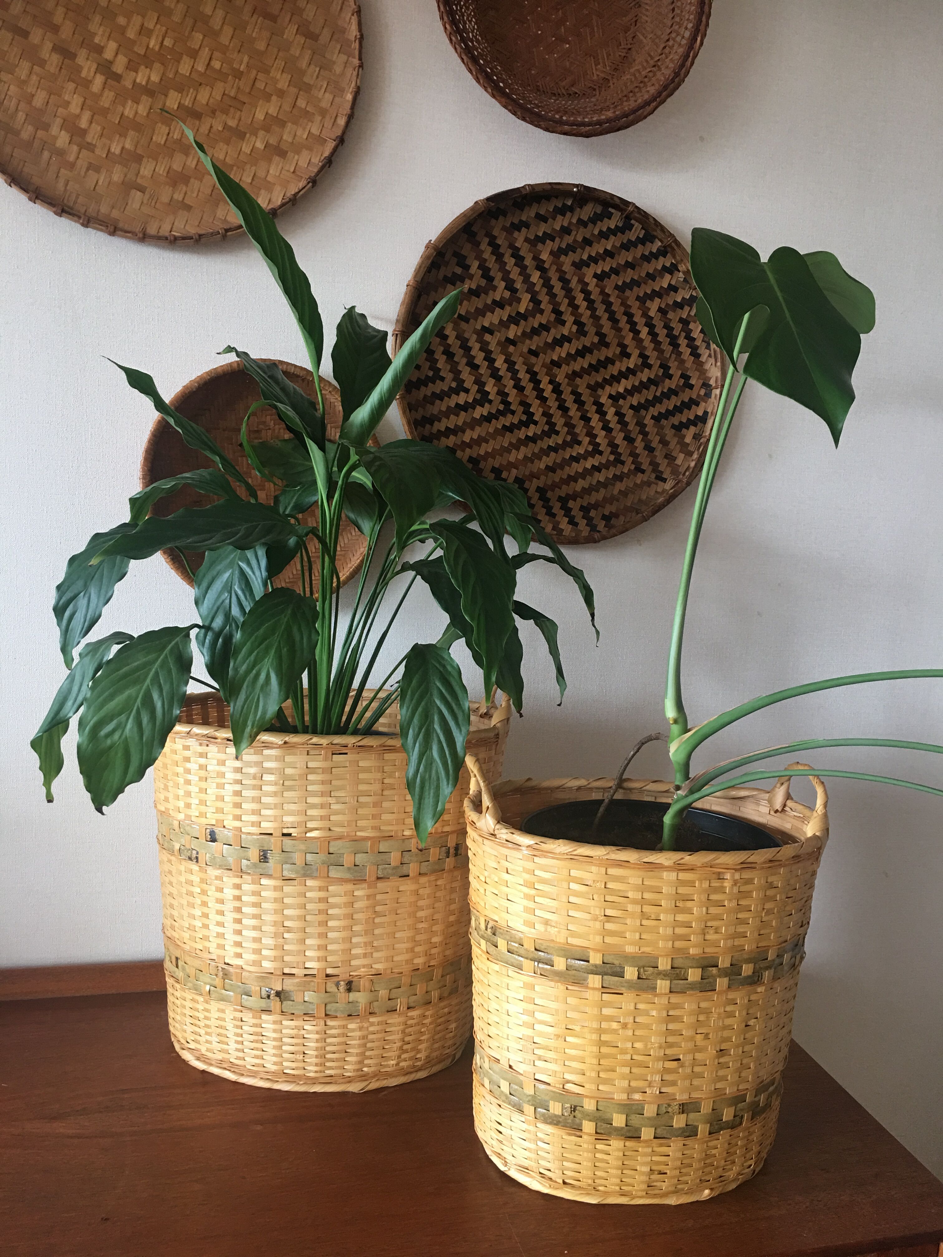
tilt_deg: -6.9
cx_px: 472
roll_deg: -4.2
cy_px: 628
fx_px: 1053
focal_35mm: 29
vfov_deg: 61.7
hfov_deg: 48.2
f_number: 2.2
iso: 50
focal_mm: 4.15
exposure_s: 1/33
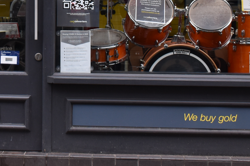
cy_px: -71
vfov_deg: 9.5
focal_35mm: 141
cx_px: -10
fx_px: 976
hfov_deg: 14.3
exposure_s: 1/250
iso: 400
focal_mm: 29
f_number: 5.6
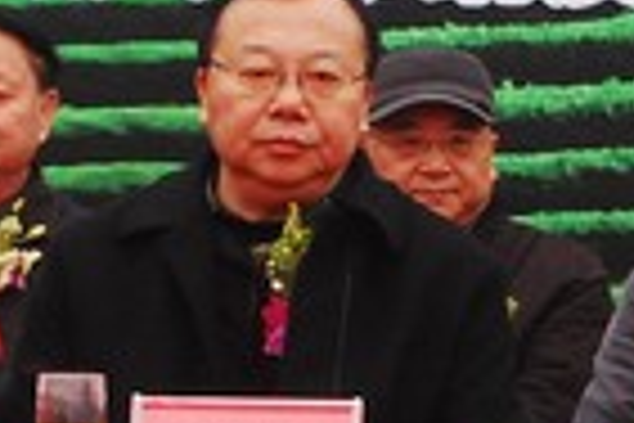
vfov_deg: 2.9
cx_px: 387
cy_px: 104
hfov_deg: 4.4
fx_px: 8256
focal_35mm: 469
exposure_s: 1/80
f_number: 13
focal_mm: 55
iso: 800
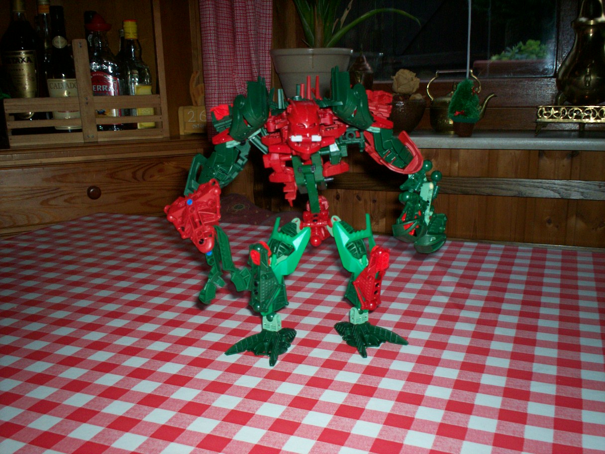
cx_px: 302
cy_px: 227
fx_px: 629
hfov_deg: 51.4
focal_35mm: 36
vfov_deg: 39.7
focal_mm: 6
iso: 140
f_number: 4.5
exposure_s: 1/60
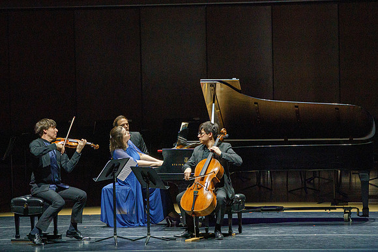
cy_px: 110
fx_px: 2460
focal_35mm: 234
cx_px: 168
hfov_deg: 8.8
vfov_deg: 5.9
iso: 4000
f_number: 7.1
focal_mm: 187
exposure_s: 1/250
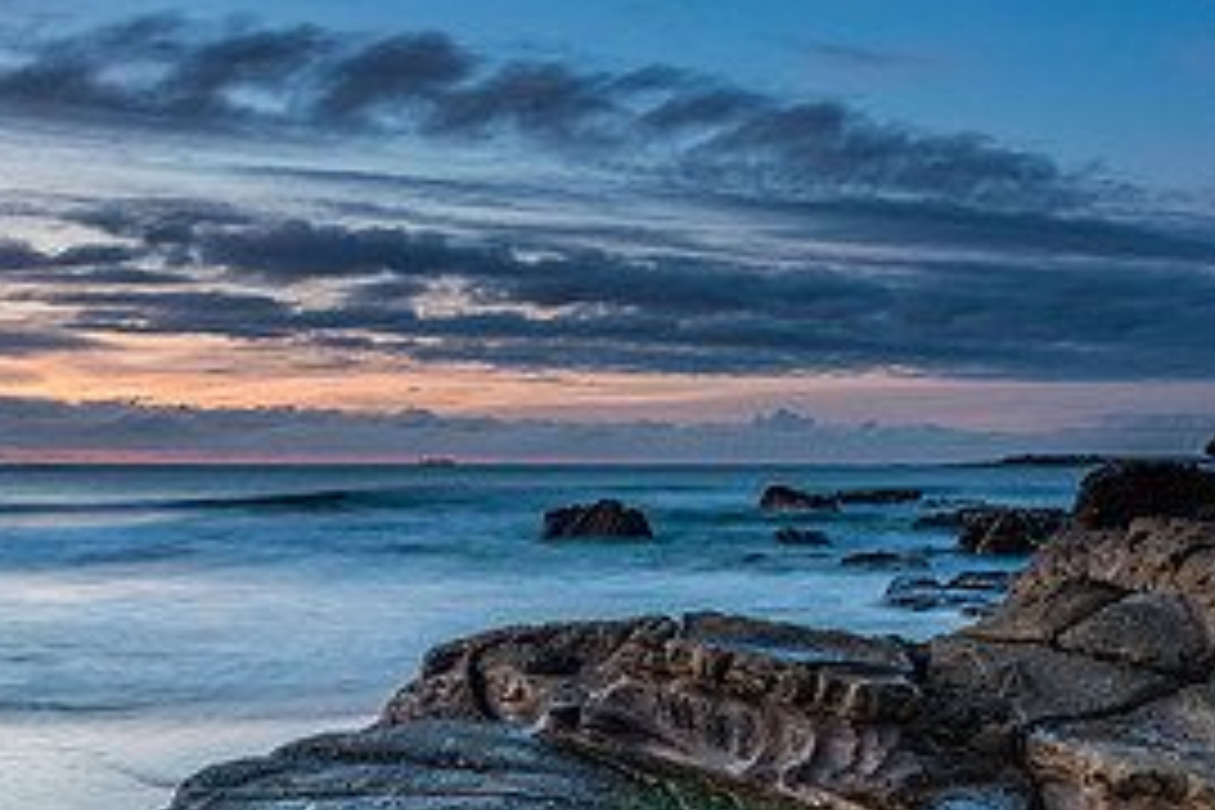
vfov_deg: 25.2
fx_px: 1789
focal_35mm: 53
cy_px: 605
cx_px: 639
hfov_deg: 37.5
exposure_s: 5
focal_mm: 24
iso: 400
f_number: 5.6
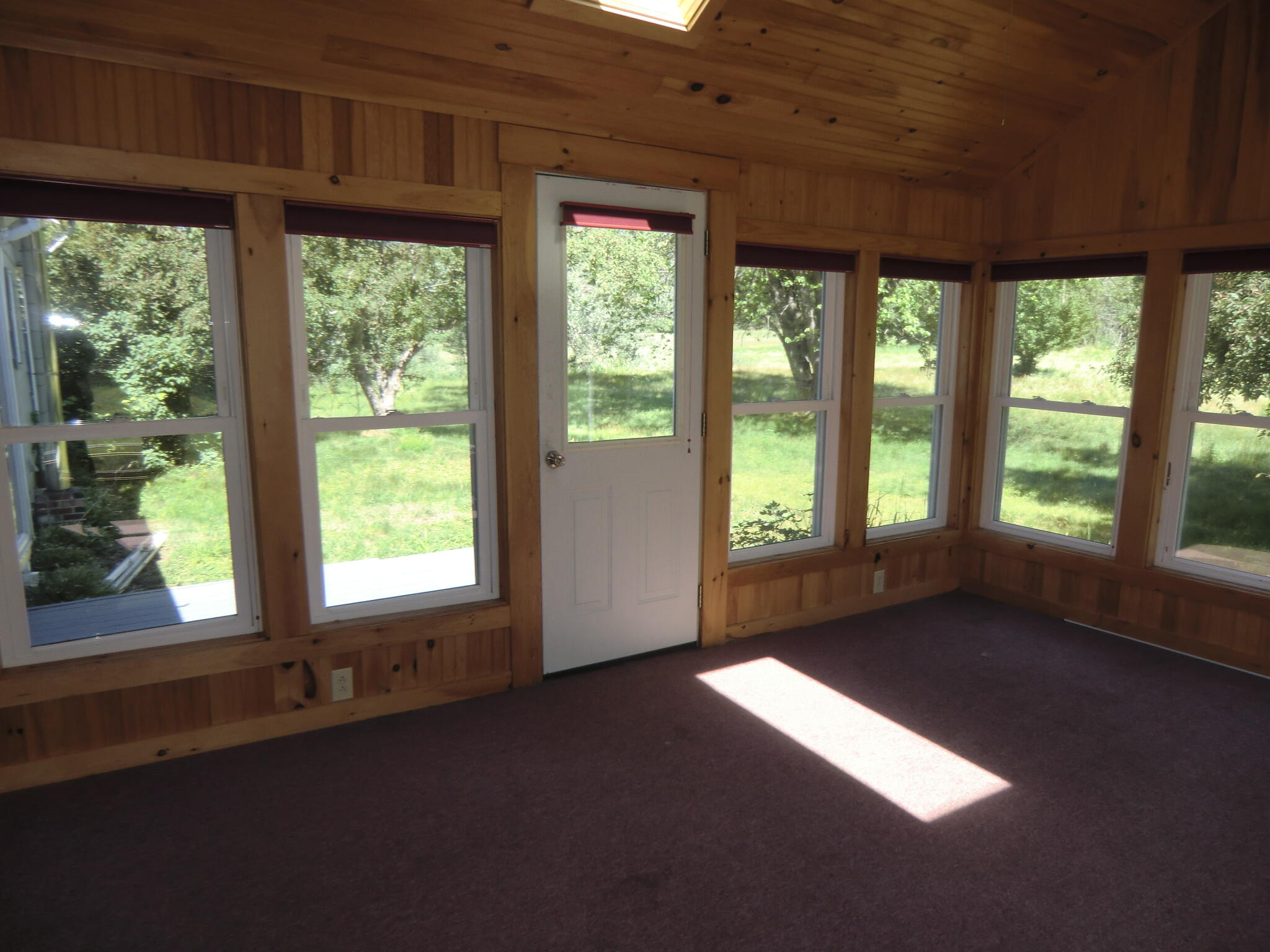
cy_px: 476
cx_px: 635
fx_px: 881
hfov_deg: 71.6
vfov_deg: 56.8
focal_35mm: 24
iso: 64
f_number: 3.2
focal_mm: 4.3
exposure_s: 1/125
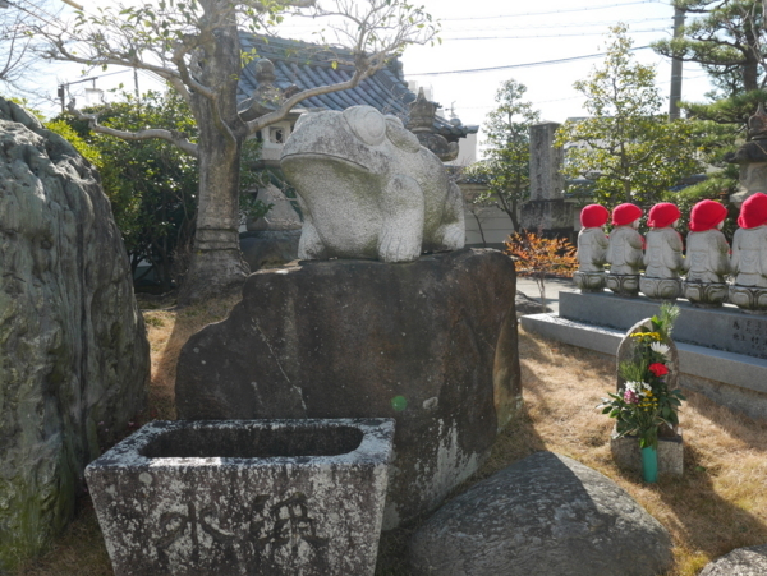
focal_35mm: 30
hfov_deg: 59.9
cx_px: 384
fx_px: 665
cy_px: 288
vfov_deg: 46.9
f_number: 6.3
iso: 200
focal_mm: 15
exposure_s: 1/250
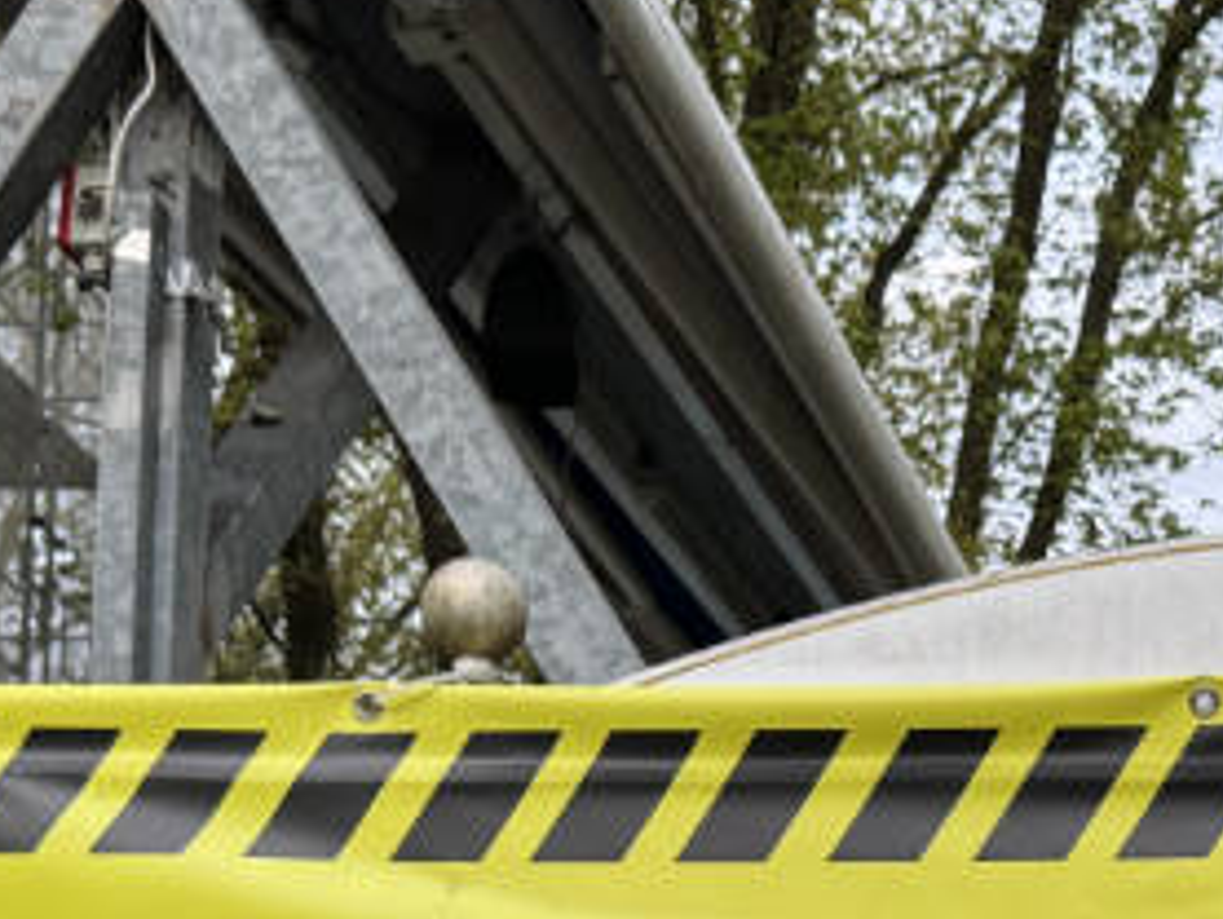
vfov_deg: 15.2
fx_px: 3181
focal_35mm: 90
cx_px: 1068
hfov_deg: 21.3
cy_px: 1374
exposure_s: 1/237
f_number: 1.8
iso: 64
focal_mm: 6.8
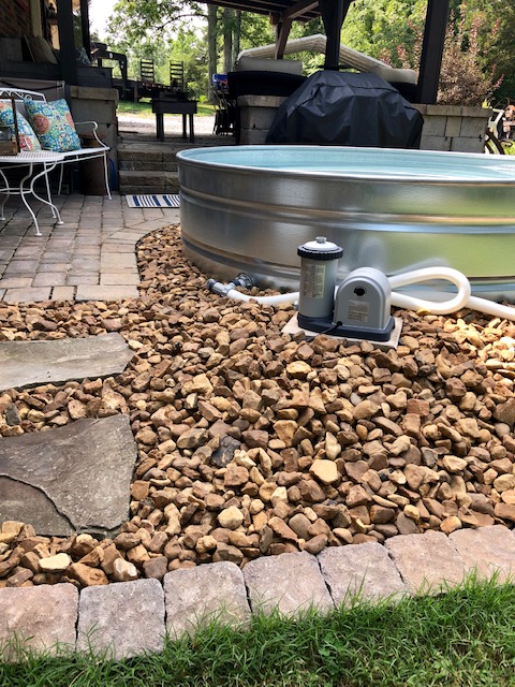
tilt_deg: -22.3
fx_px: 555
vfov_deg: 63.4
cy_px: 344
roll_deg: -2.5
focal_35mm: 28
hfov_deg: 49.7
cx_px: 258
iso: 20
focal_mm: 3.99
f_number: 1.8
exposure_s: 1/287
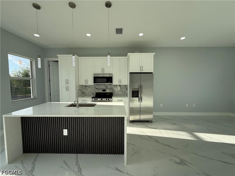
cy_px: 88
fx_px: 95
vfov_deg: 85.7
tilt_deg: -3.4
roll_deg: +0.2
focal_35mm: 14
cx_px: 118
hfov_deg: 102.1
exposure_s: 1/329
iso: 50
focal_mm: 2.22
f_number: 2.2
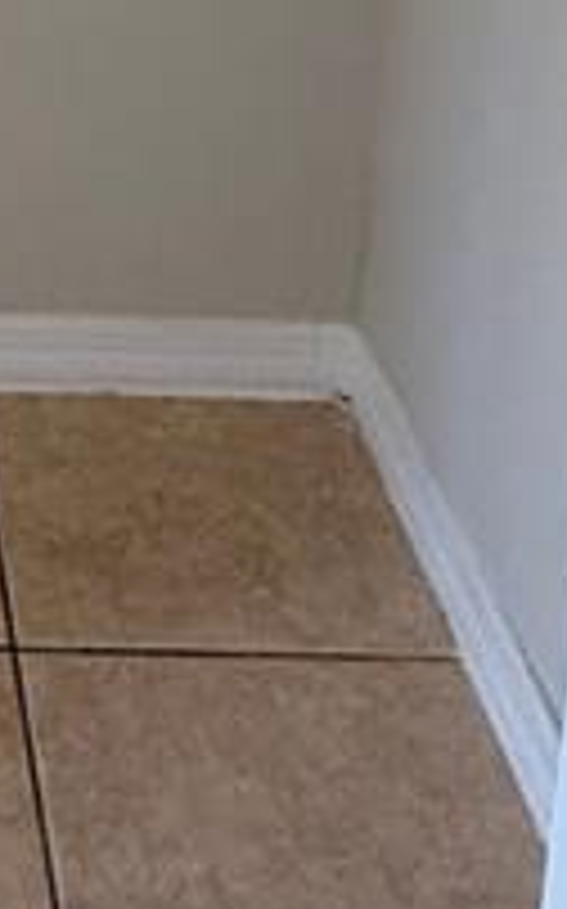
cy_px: -432
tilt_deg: -12.9
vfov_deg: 20.4
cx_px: -333
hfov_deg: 13.8
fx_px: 2179
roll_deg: -0.5
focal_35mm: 88
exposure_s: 1/120
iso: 200
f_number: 2.2
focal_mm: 2.22
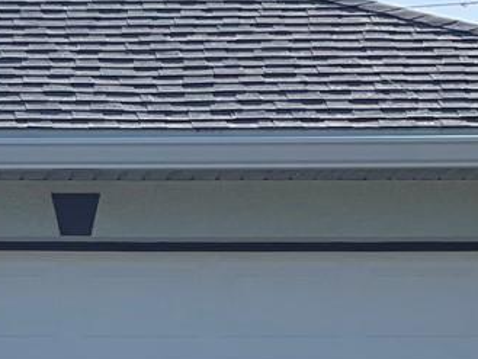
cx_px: -343
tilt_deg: +0.3
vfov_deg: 4.7
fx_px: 4296
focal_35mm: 311
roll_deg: -0.7
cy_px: 610
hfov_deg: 6.3
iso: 32
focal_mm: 7.5
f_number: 2.2
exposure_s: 1/2421
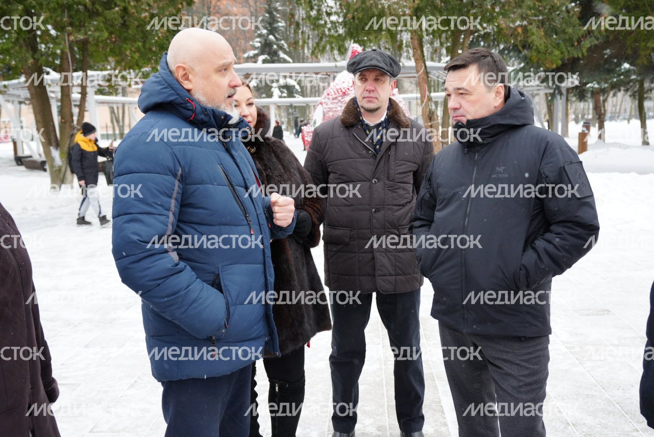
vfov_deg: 40.0
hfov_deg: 57.2
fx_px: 600
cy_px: 218
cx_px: 327
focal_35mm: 33
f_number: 4.5
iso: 2000
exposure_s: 1/250
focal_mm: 33
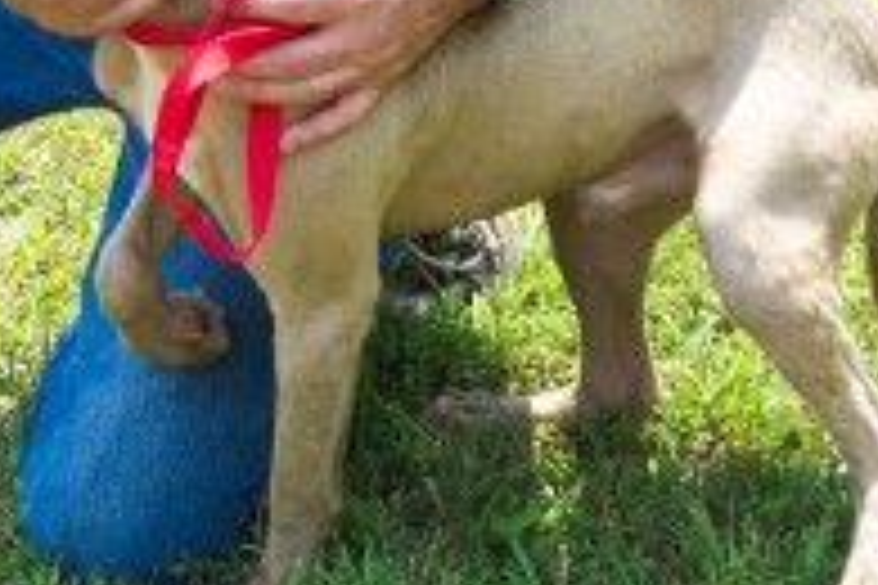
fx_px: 4048
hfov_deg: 12.4
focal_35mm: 166
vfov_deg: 8.3
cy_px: 108
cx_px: 342
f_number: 4
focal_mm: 16.4
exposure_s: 1/350
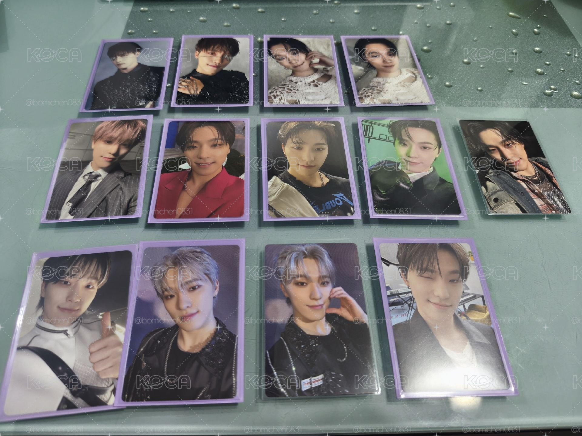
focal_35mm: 23
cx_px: 291
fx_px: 387
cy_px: 218
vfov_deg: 58.9
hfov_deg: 73.9
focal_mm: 6.18
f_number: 1.65
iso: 1000
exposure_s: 1/60
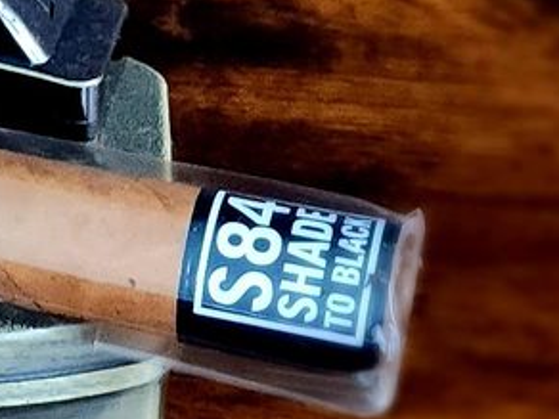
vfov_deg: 22.8
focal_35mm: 63
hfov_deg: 25.7
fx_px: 1017
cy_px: 49
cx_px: -197
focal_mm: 6.4
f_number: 1.8
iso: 320
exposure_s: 1/17.2
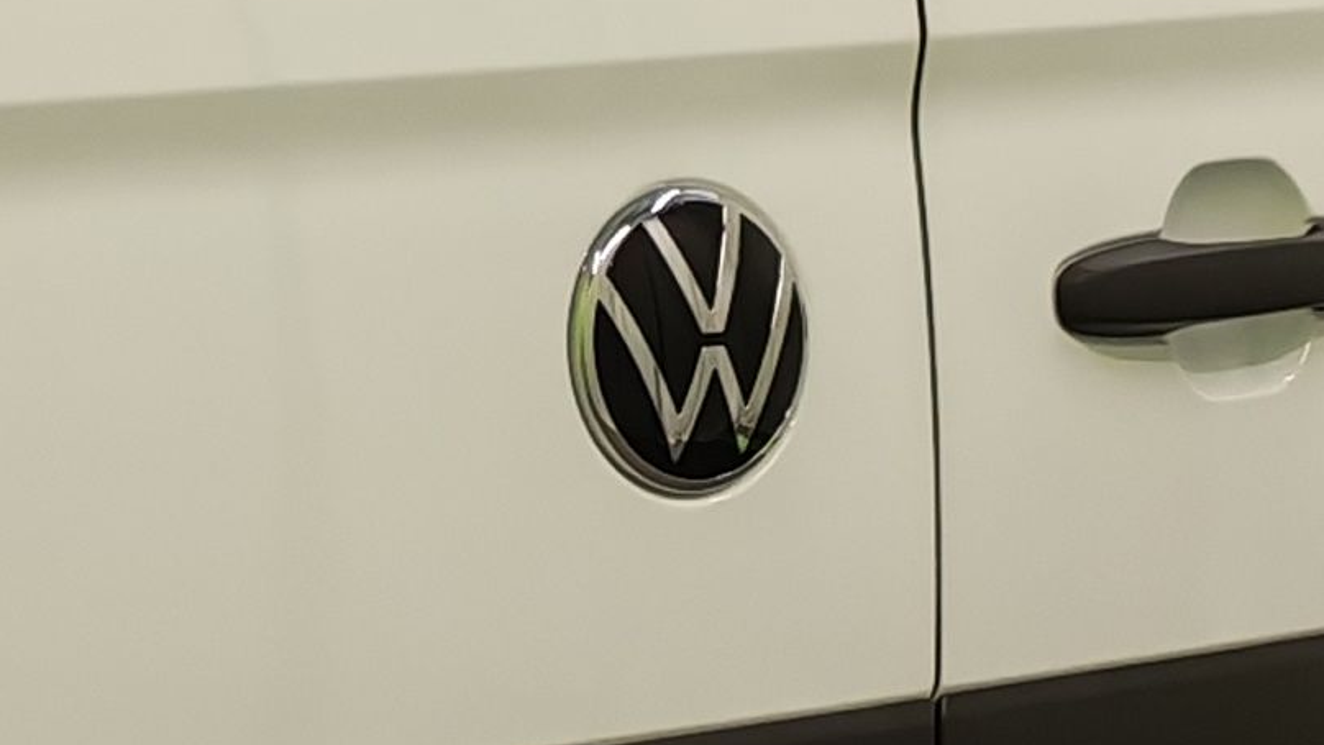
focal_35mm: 177
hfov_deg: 11.7
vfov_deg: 6.8
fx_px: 6214
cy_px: 606
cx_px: -514
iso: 400
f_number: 1.9
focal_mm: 6.12
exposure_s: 1/100
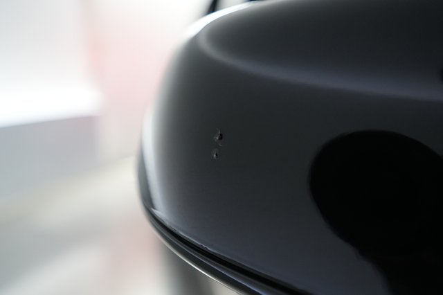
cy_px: 148
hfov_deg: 65.5
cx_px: 222
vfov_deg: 46.4
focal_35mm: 28
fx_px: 344
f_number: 2.8
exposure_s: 1/160
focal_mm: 28
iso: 2500
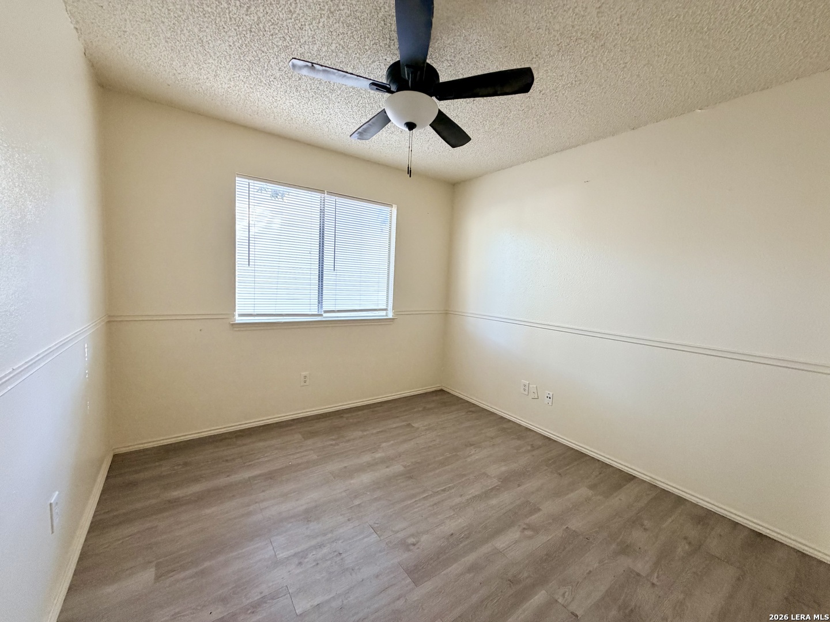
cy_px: 311
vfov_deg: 85.7
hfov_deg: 102.1
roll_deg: -2.6
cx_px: 415
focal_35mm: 14
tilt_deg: -5.9
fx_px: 336
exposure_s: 1/70
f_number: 2.2
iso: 320
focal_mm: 2.22
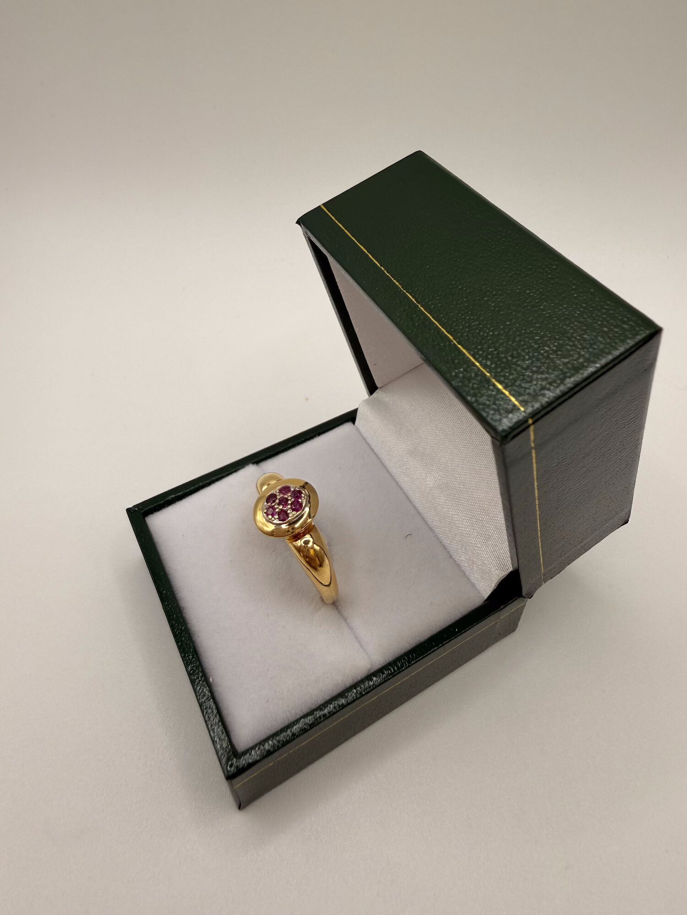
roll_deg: +0.0
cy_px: 458
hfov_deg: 56.8
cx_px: 344
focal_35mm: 24
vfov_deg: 71.6
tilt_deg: -42.3
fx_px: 635
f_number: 2.2
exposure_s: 1/192
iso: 40
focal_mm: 2.22
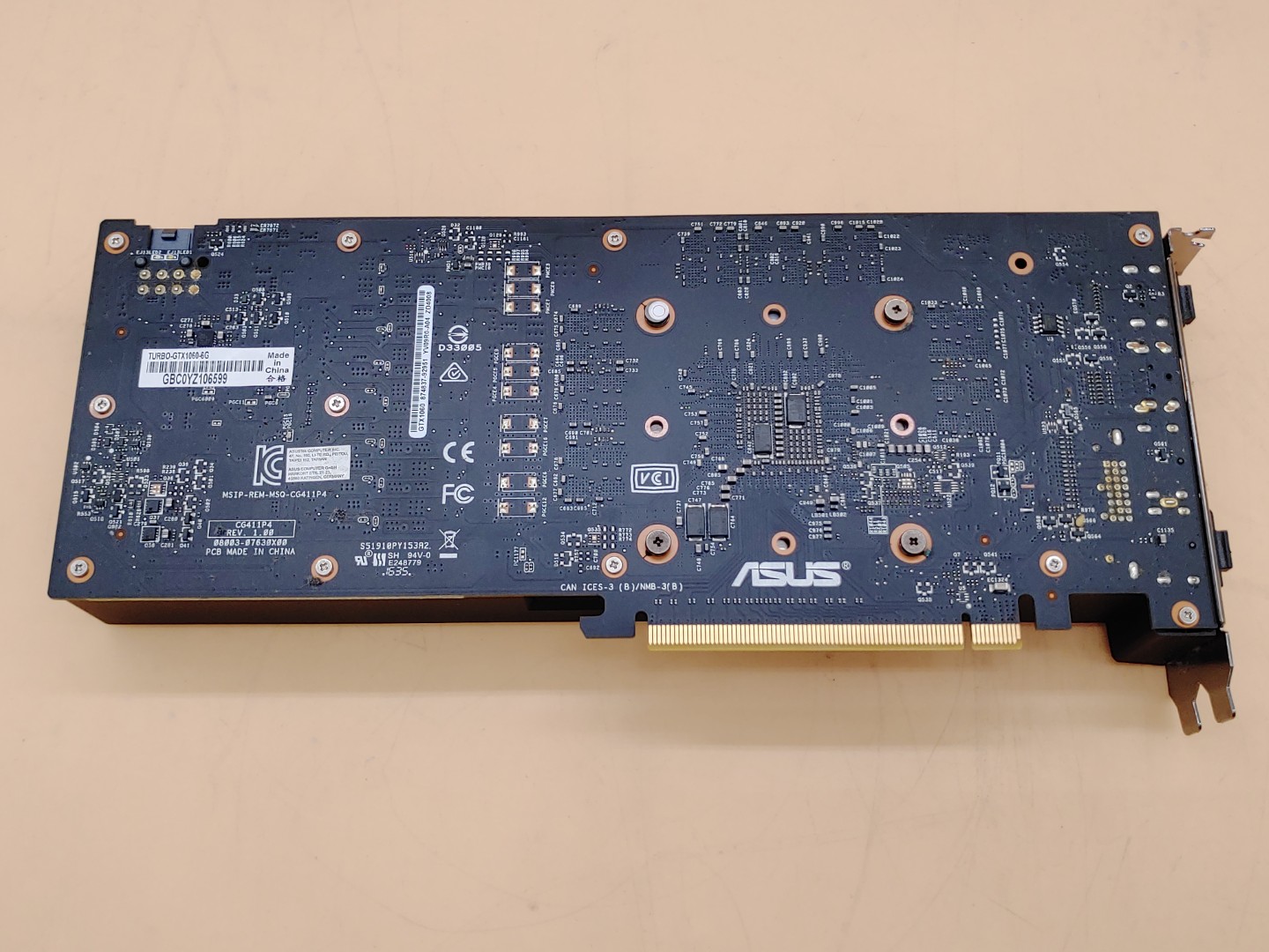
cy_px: 476
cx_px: 634
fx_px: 1320
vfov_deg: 39.7
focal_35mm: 36
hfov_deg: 51.4
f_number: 1.8
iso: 50
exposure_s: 1/102
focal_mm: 4.36
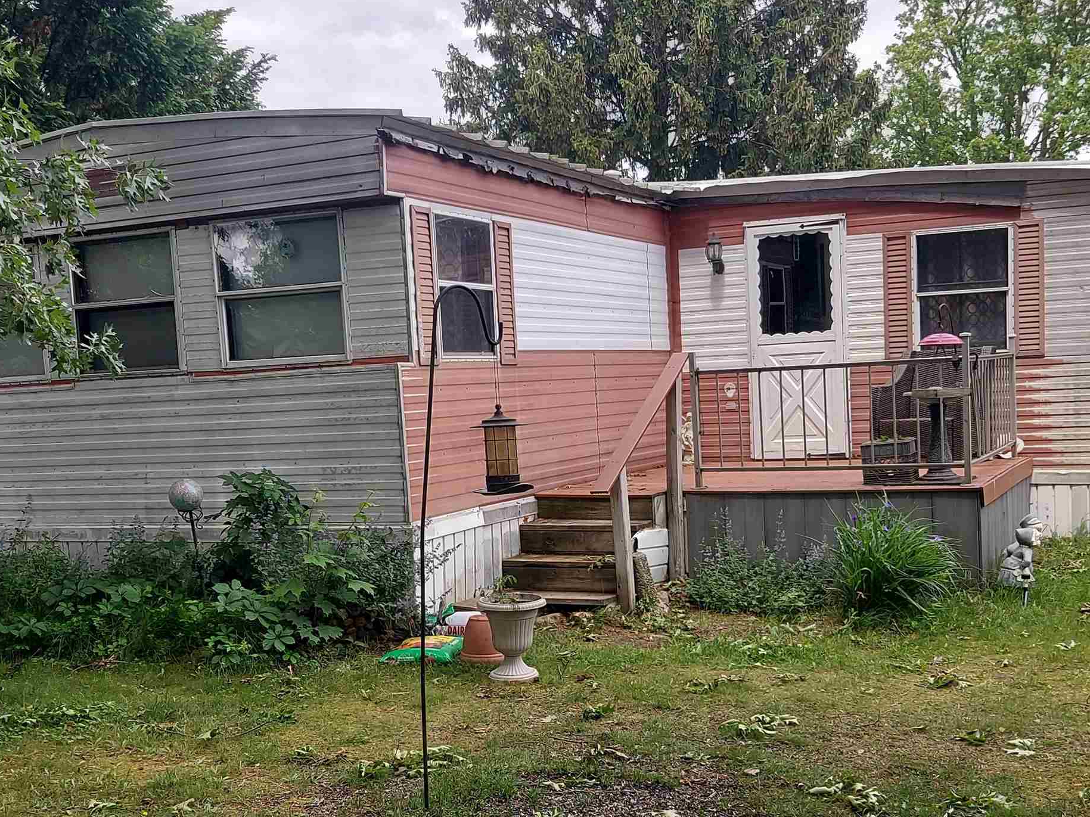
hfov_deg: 44.7
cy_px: 512
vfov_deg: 34.2
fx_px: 1322
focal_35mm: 42
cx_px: 623
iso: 50
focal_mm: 4.6
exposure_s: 1/459
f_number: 2
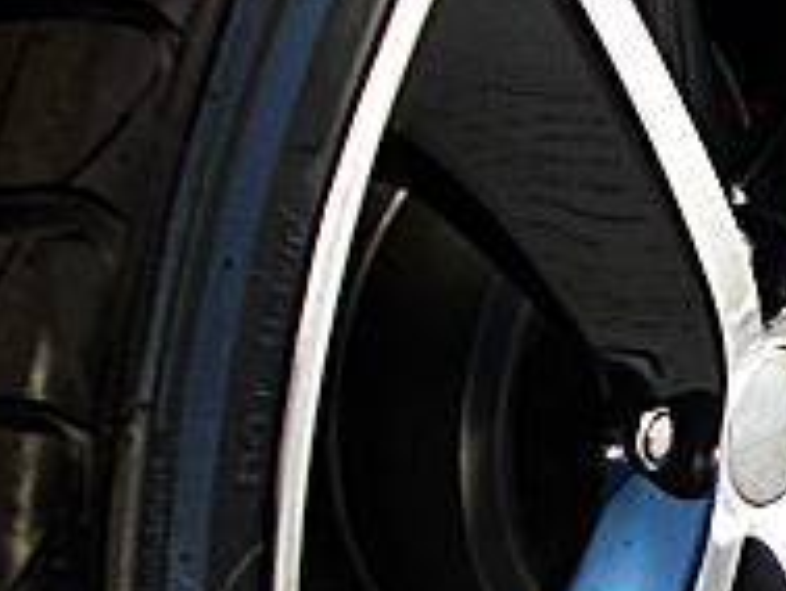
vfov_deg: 12.2
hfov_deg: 15.3
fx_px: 2772
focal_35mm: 122
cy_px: 375
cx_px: 1044
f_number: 2.8
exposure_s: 1/80
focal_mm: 6.3
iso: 100
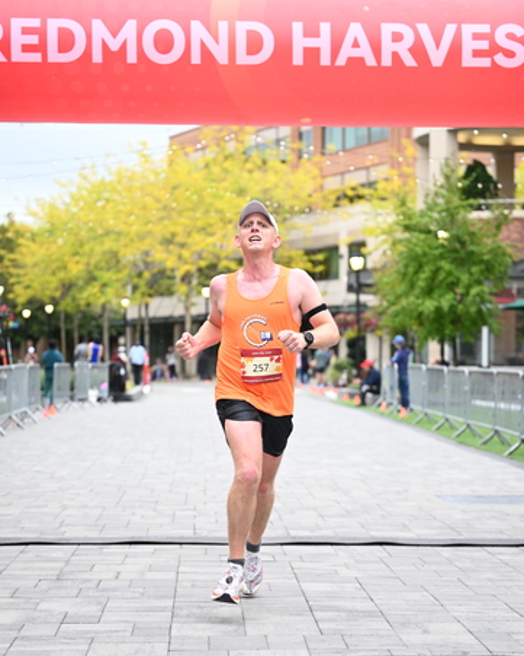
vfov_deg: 23.8
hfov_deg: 19.2
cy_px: 379
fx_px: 1552
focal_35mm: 80
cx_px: 263
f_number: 2.8
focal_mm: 70
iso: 1600
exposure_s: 1/1250
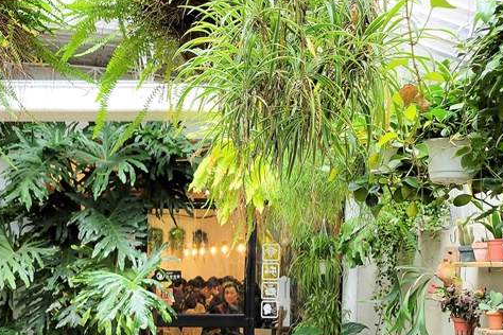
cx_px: 81
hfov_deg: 33.7
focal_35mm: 57
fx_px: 796
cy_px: 300
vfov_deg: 23.2
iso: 160
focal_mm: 5.4
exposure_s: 1/120
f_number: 1.8
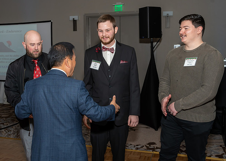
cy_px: 71
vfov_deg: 29.8
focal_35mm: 47
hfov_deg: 40.7
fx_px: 302
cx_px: 86
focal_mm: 26
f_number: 6.3
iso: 400
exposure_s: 1/250
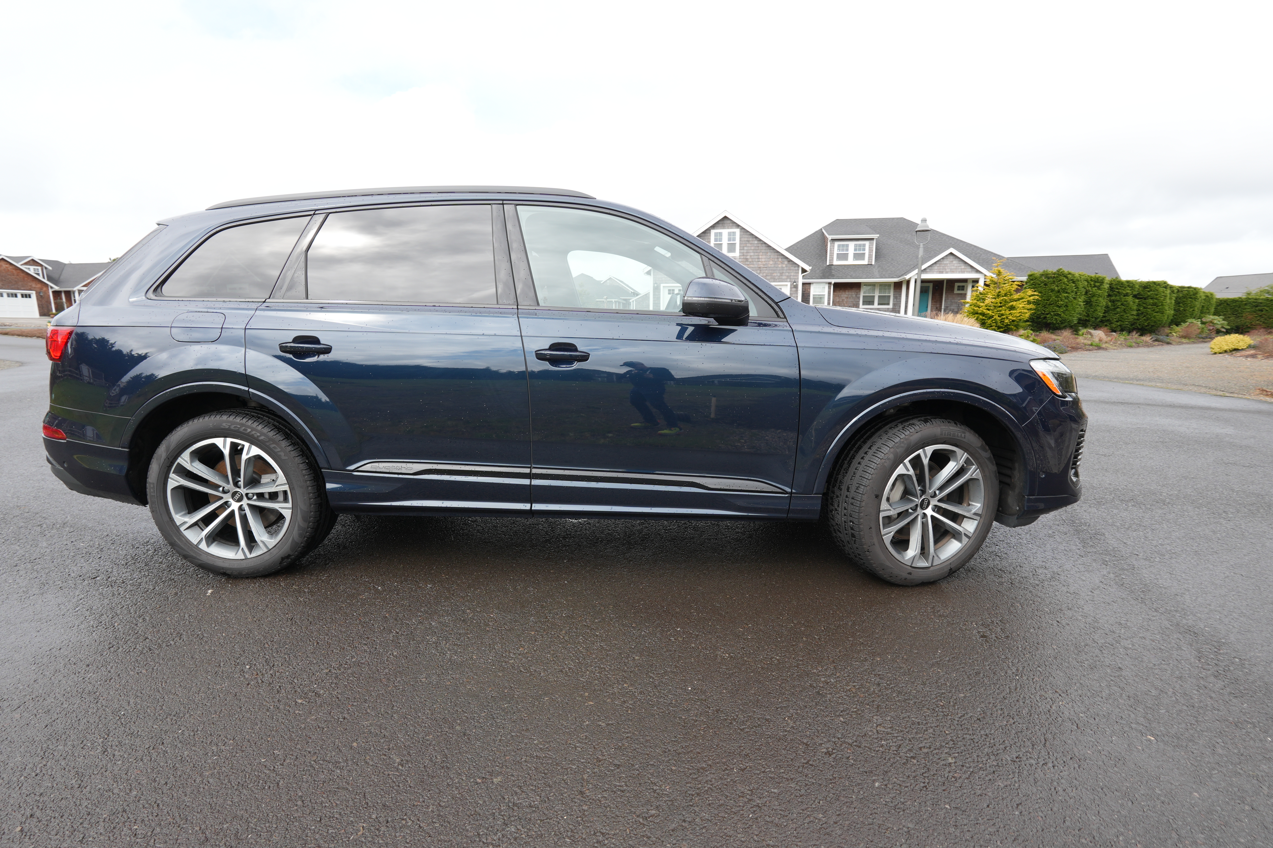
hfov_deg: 95.0
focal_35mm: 16
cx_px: 636
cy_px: 424
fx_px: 583
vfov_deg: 72.1
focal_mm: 11
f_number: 6.3
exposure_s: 1/160
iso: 100
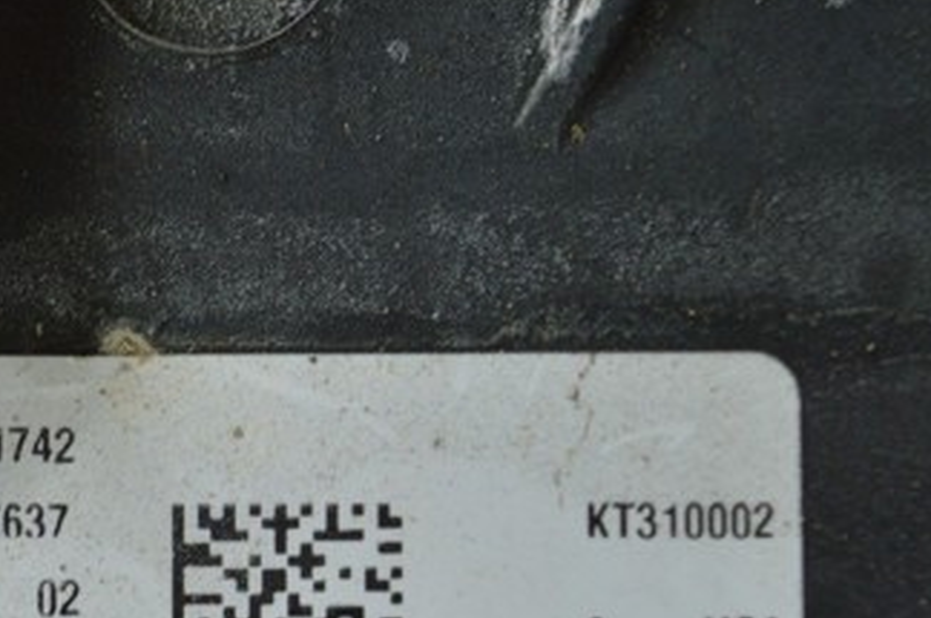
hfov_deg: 12.6
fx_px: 4209
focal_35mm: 163
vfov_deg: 8.4
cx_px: 181
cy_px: 412
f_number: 5.6
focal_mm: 55
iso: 400
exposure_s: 1/40
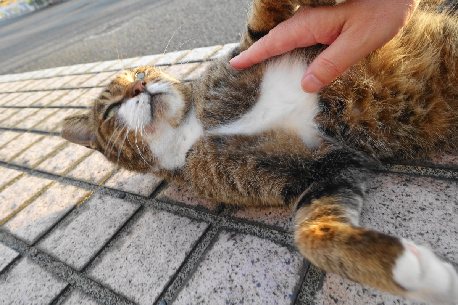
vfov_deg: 53.1
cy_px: 152
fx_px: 305
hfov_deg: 73.7
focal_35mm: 24
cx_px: 229
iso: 400
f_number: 4
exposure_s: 1/250
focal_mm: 8.8
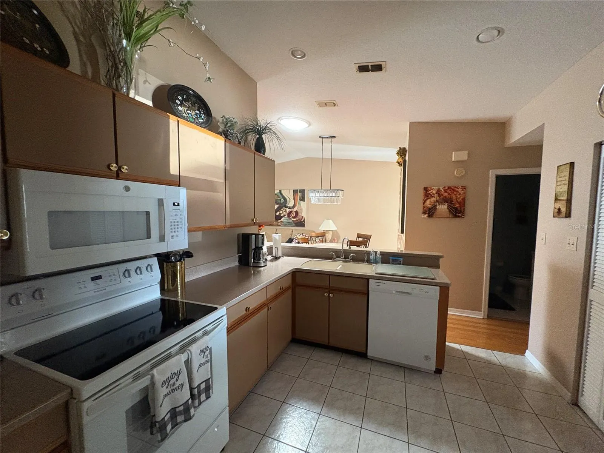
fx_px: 244
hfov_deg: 102.1
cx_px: 302
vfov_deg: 85.7
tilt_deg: -2.5
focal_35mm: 14
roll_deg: +0.1
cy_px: 226
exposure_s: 1/60
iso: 500
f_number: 2.2
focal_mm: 2.22
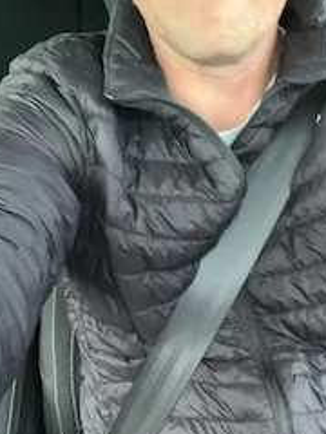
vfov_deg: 37.2
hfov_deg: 28.5
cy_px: 331
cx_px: 259
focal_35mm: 50
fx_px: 628
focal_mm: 2.71
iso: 800
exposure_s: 1/22
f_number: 2.2
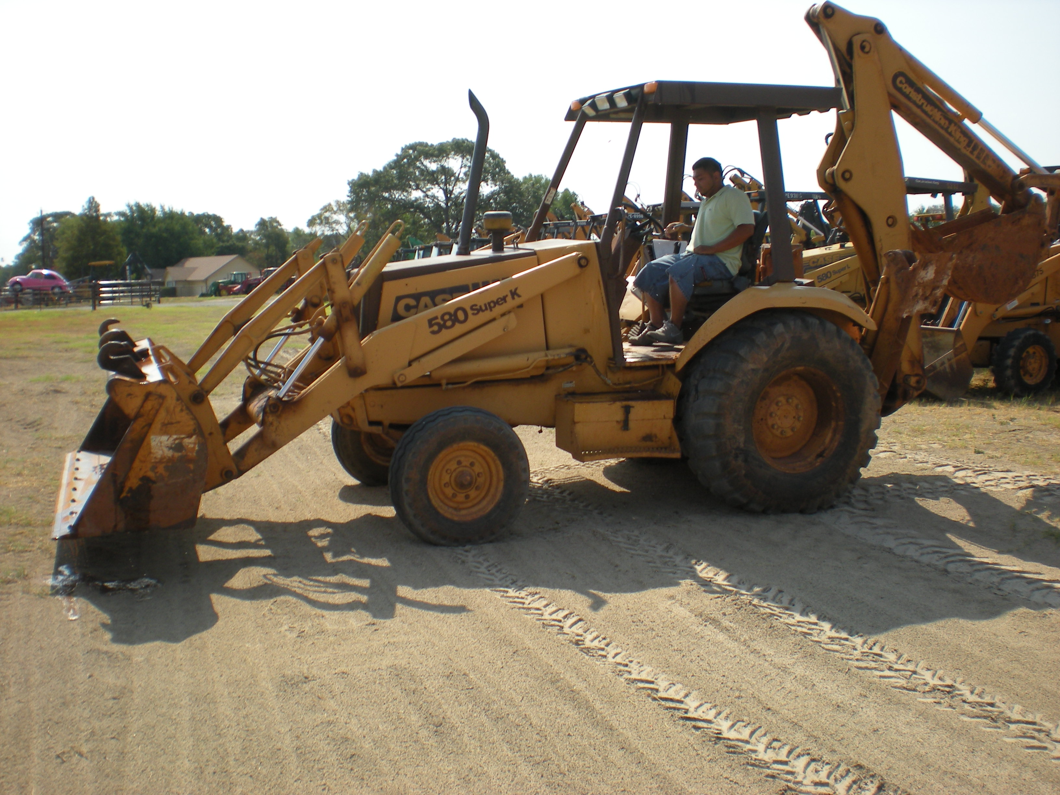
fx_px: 1164
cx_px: 530
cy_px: 398
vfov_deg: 37.7
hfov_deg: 49.0
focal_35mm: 38
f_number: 4.6
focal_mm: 6.3
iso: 64
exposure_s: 1/407
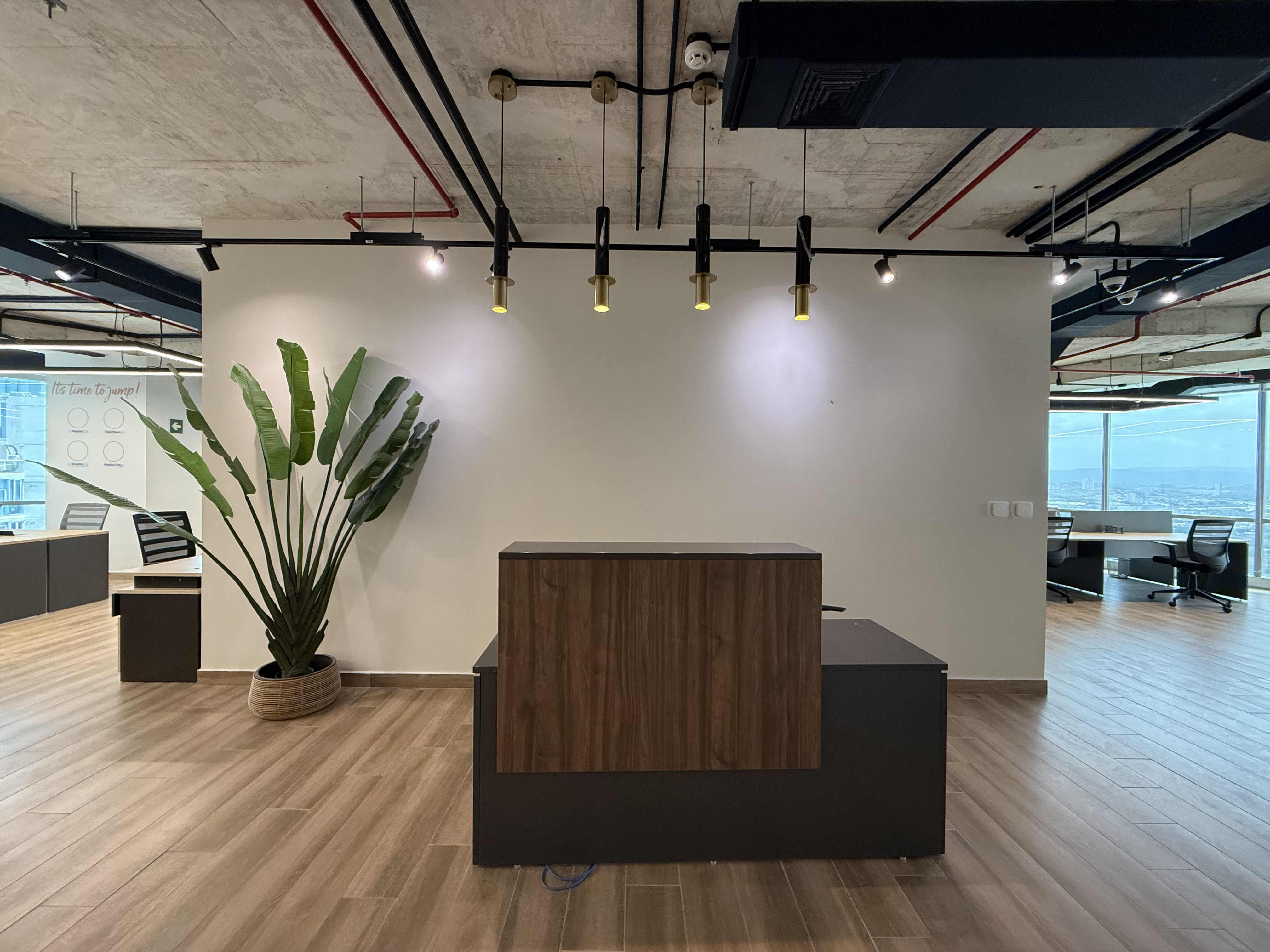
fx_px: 514
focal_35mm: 14
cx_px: 635
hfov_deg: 102.1
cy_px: 476
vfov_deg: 85.7
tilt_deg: +0.0
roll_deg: -0.7
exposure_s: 1/120
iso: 320
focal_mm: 2.22
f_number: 2.2
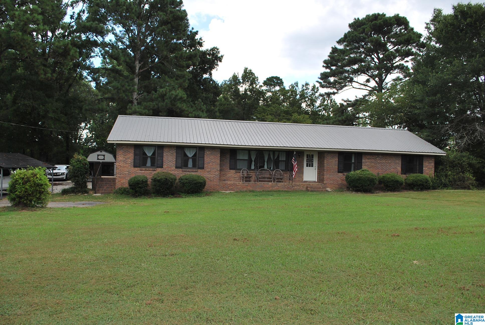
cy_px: 162
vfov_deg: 48.0
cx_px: 242
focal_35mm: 27
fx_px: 364
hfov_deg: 67.3
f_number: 5
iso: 100
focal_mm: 18
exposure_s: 1/200
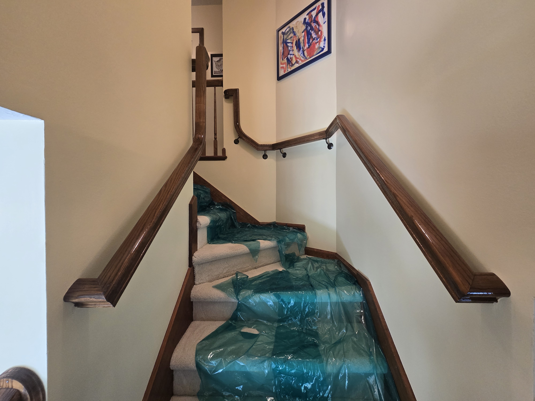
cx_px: 268
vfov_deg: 89.9
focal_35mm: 13
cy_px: 200
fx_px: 201
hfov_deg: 106.2
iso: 250
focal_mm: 2.2
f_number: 2.2
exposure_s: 1/60
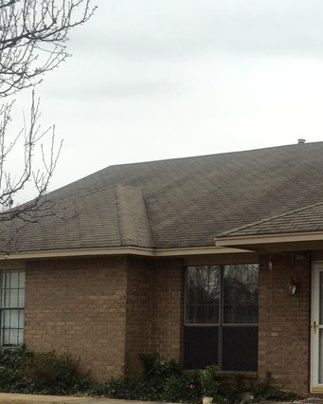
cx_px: 328
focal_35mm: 68
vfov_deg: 27.6
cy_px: 285
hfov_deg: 21.6
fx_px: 812
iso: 32
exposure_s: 1/565
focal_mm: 4.15
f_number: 2.2
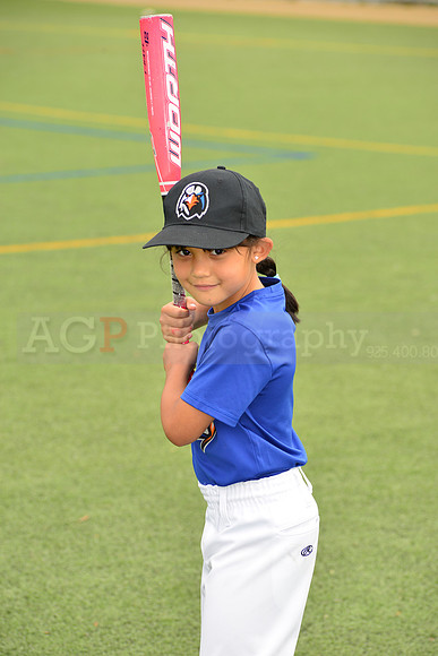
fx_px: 2918
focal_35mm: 160
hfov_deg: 8.6
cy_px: 328
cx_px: 219
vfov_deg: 12.8
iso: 250
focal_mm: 160
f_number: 8
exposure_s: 1/200
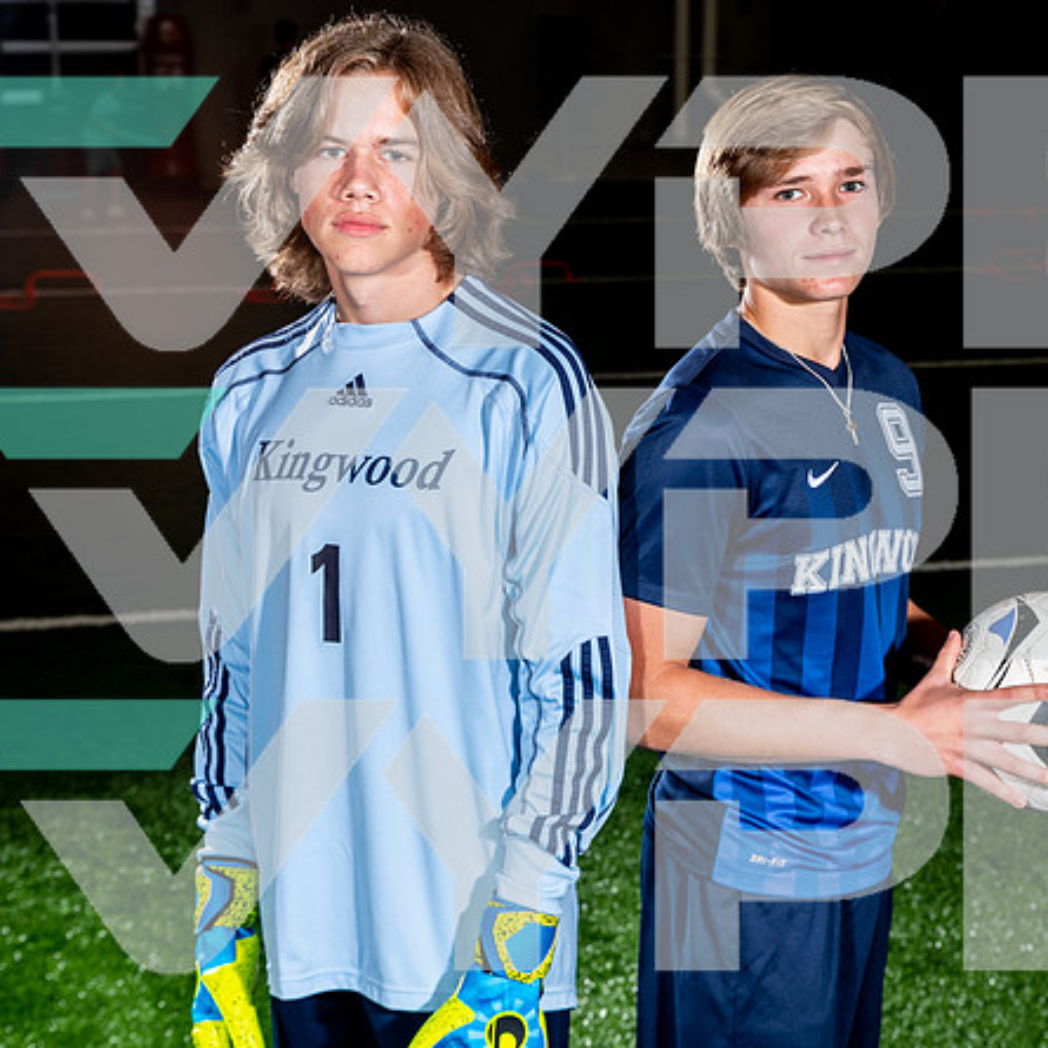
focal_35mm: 69
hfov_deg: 25.0
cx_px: 608
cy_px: 520
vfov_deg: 25.0
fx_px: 2363
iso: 100
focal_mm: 50
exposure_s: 1/125
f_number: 5.6
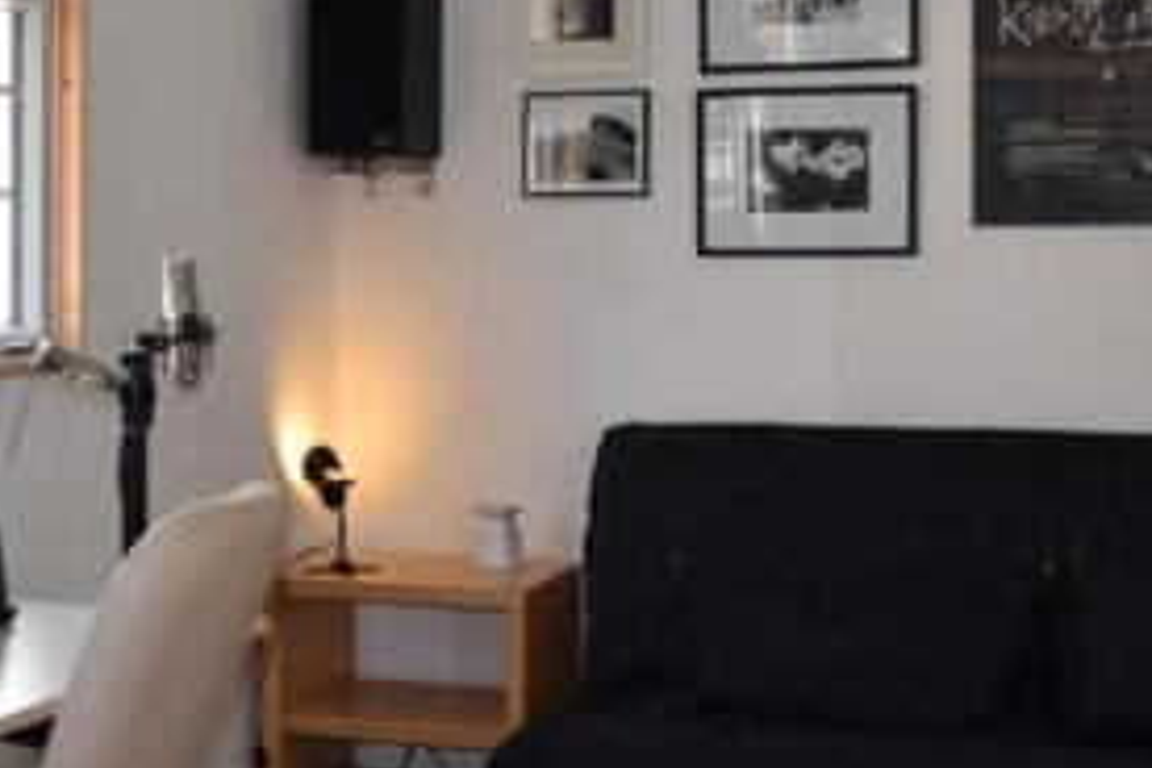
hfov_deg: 31.3
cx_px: 461
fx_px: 2048
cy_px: 323
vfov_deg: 21.2
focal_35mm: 64
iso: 100
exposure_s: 1/60
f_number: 3.5
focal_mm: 18
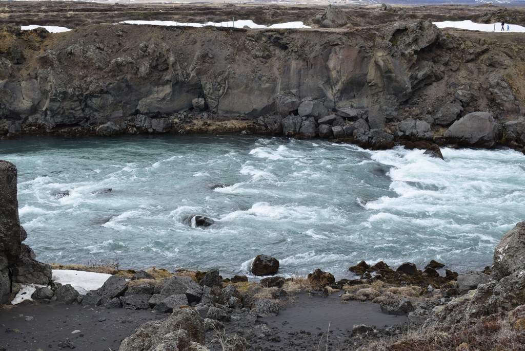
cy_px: 176
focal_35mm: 48
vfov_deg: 28.1
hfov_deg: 41.1
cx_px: 262
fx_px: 700
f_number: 8
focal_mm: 32
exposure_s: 1/250
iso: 220
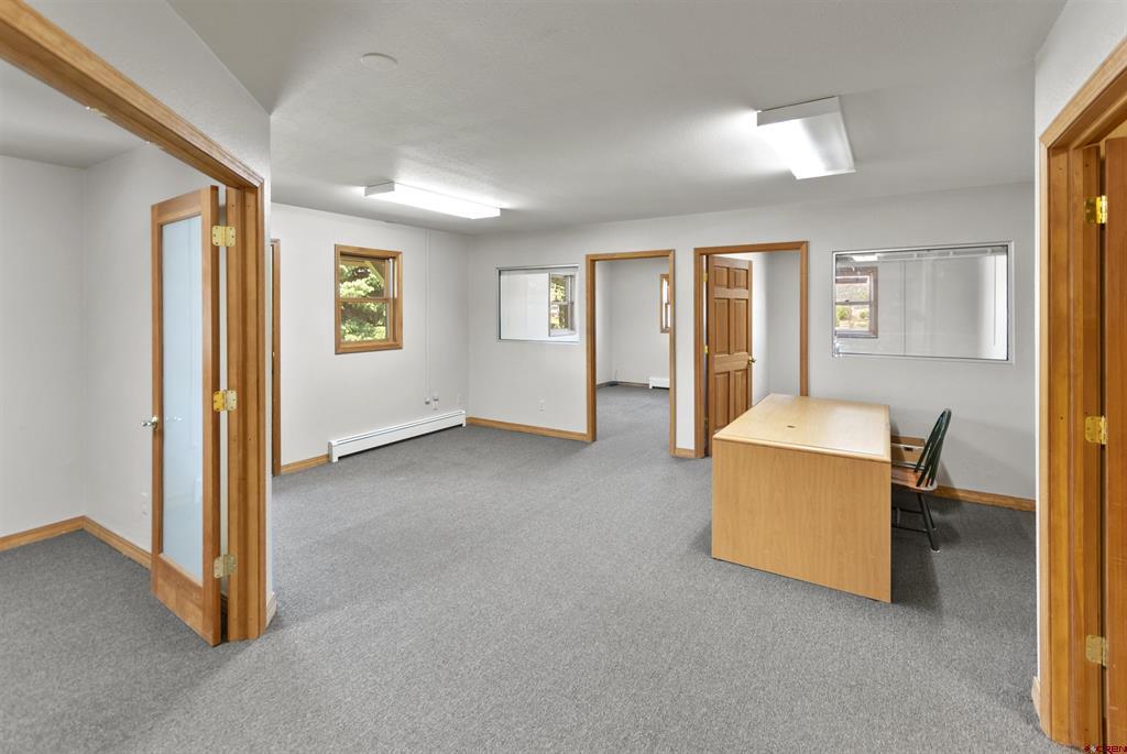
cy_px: 377
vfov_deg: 77.5
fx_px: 470
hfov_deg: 100.3
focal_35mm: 15
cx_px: 564
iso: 100
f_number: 6.3
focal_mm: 10
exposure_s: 1
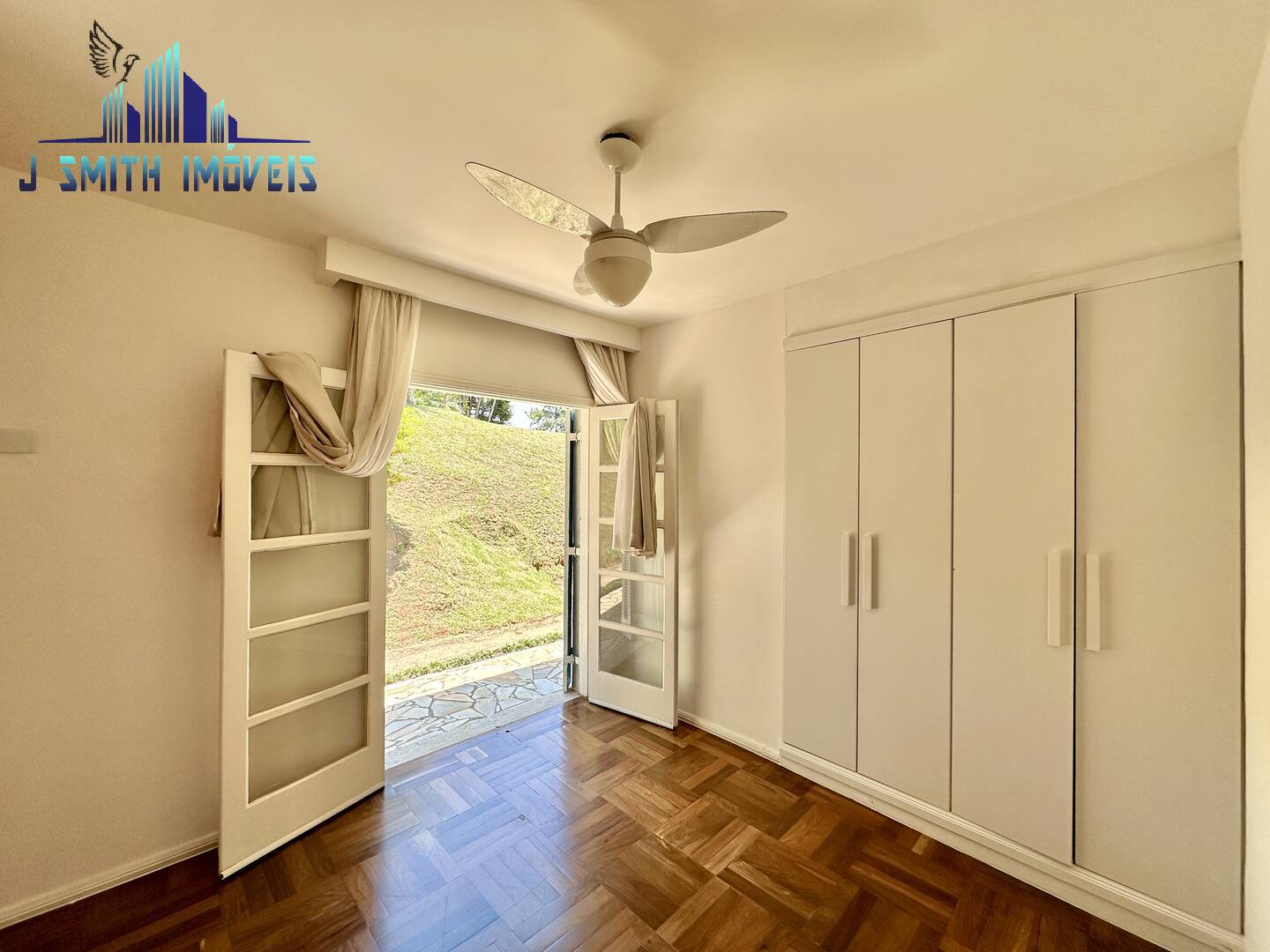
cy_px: 476
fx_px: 514
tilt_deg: -0.3
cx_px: 635
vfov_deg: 85.7
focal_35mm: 14
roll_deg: -0.8
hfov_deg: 102.1
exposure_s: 1/433
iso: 40
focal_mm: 2.22
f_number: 2.2
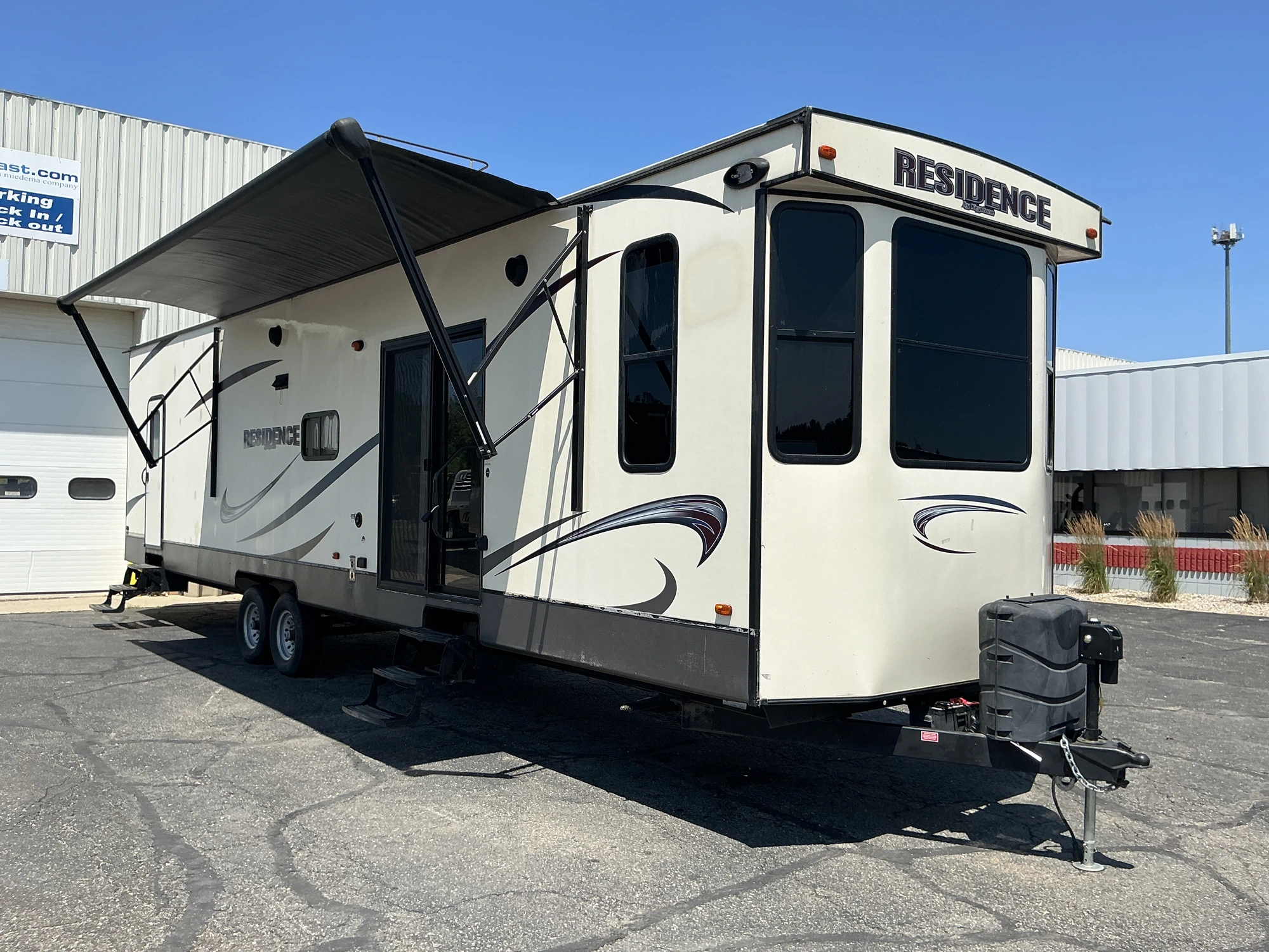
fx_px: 1026
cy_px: 476
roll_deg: -0.8
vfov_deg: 49.7
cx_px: 634
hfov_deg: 63.4
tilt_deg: +0.5
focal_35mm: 28
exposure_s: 1/2058
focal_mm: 3
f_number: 1.8
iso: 25
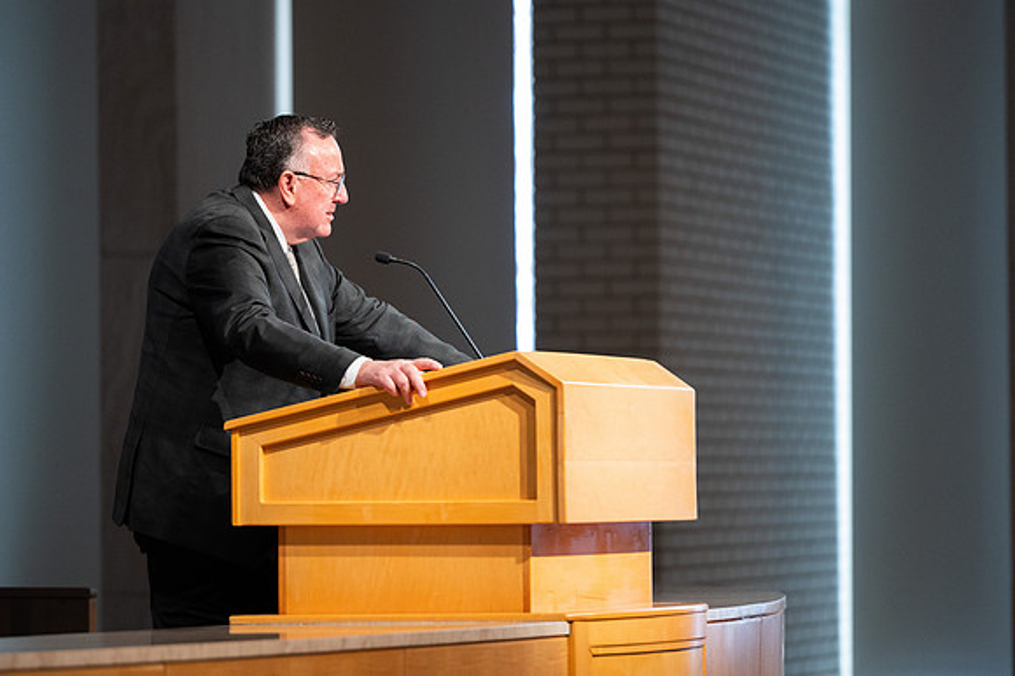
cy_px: 338
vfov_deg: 6.9
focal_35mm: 200
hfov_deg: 10.3
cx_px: 508
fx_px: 5635
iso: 3200
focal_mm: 200
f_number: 3.5
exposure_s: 1/400
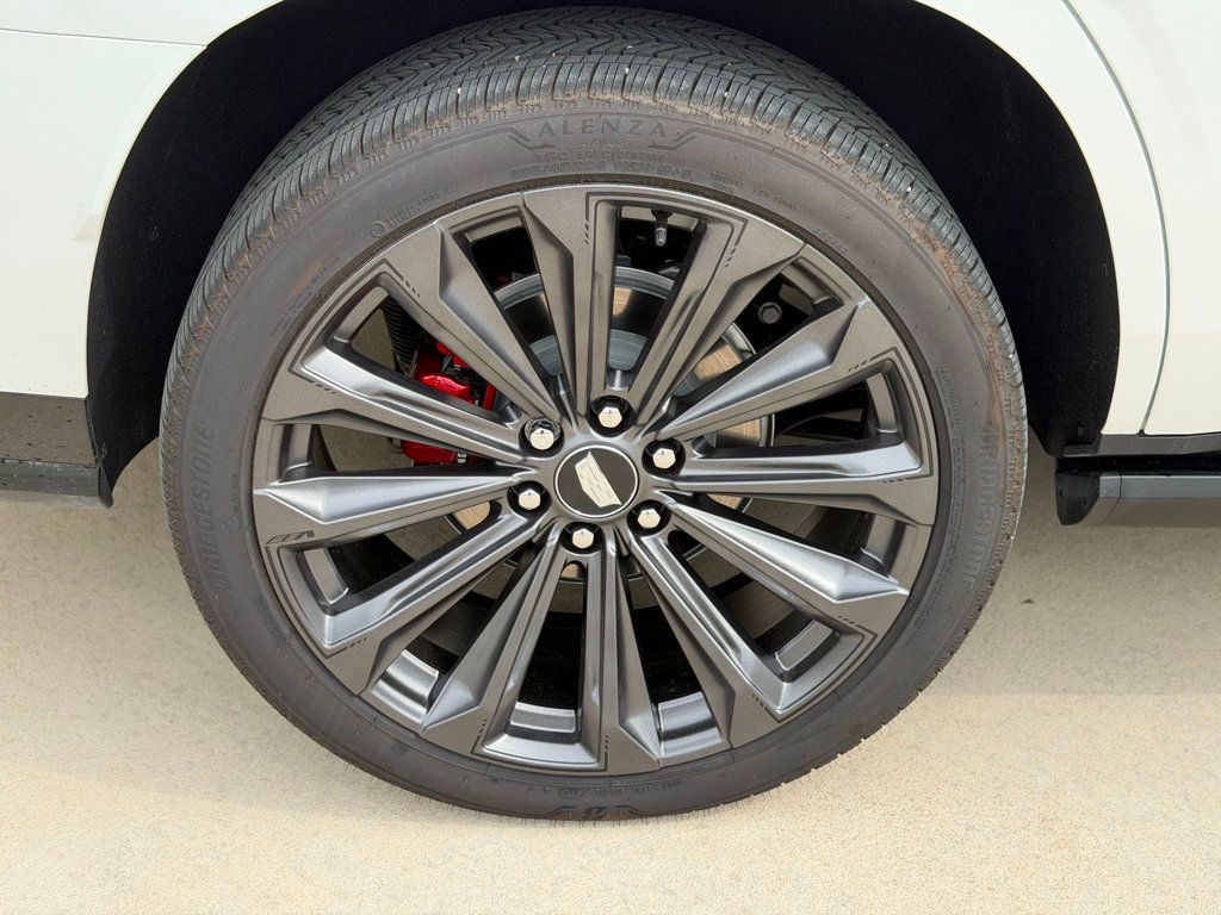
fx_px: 1693
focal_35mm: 48
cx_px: 610
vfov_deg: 30.3
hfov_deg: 39.7
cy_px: 458
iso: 80
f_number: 1.78
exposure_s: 1/906
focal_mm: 6.76
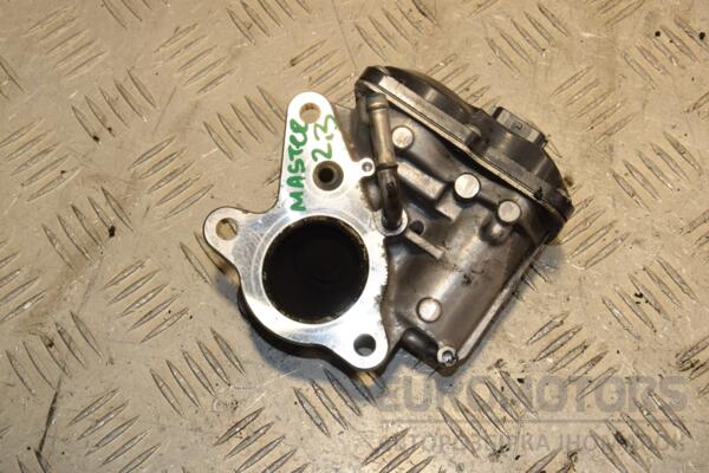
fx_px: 1241
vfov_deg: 21.6
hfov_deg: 31.9
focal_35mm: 63
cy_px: 236
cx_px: 354
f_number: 11
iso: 800
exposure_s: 1/200
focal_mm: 42
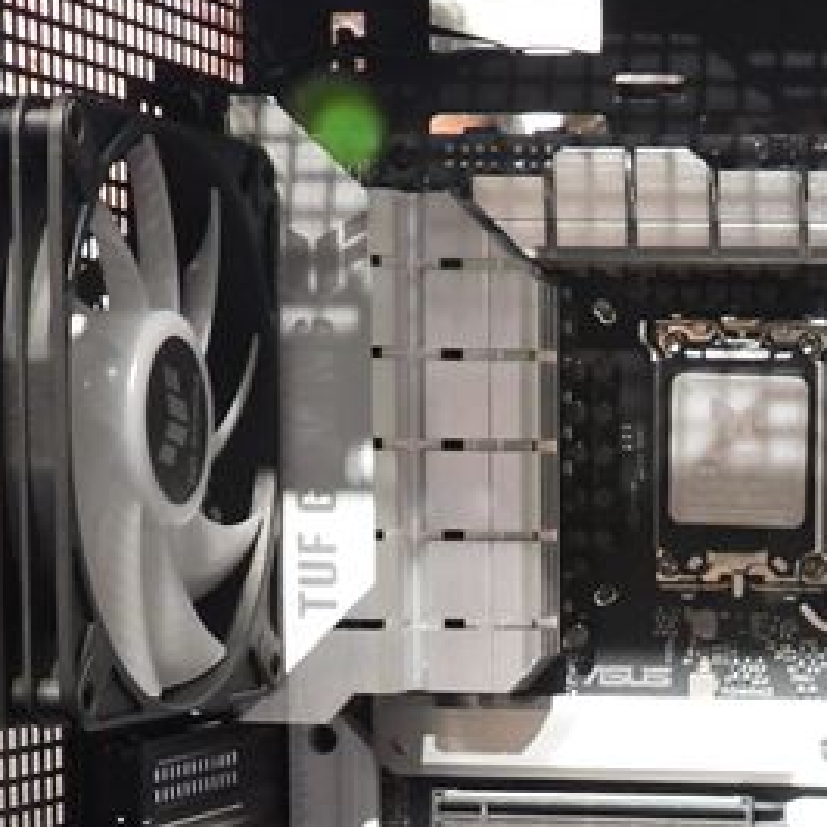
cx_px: 1054
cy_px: 905
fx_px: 3216
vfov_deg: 14.3
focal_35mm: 119
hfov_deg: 14.1
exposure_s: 1/20
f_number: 3.2
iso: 400
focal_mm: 6.2
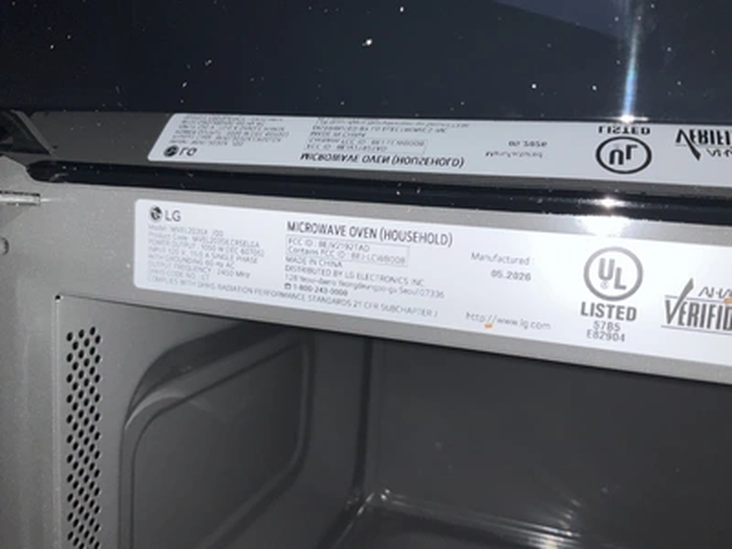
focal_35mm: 29
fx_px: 613
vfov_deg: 48.2
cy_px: 274
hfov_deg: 61.7
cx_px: 366
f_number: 1.8
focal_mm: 3
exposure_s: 1/127
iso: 16
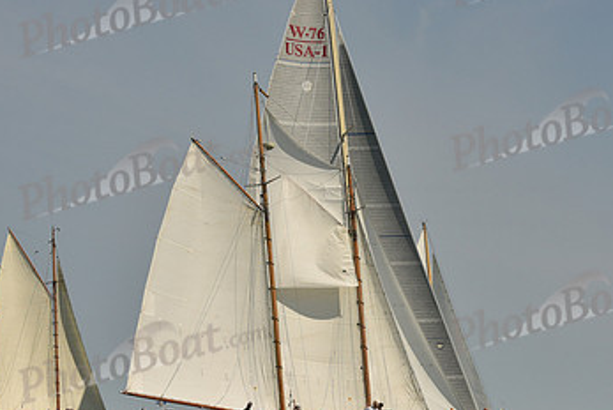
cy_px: 241
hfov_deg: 17.5
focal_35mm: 117
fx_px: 1994
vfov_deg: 11.7
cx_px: 360
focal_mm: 70
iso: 320
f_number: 8
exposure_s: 1/1250
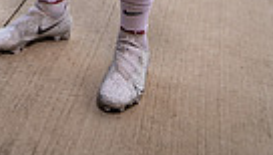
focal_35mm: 83
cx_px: -8
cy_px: -254
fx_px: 602
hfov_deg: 24.3
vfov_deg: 11.3
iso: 100
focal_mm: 24
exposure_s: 1/125
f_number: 9
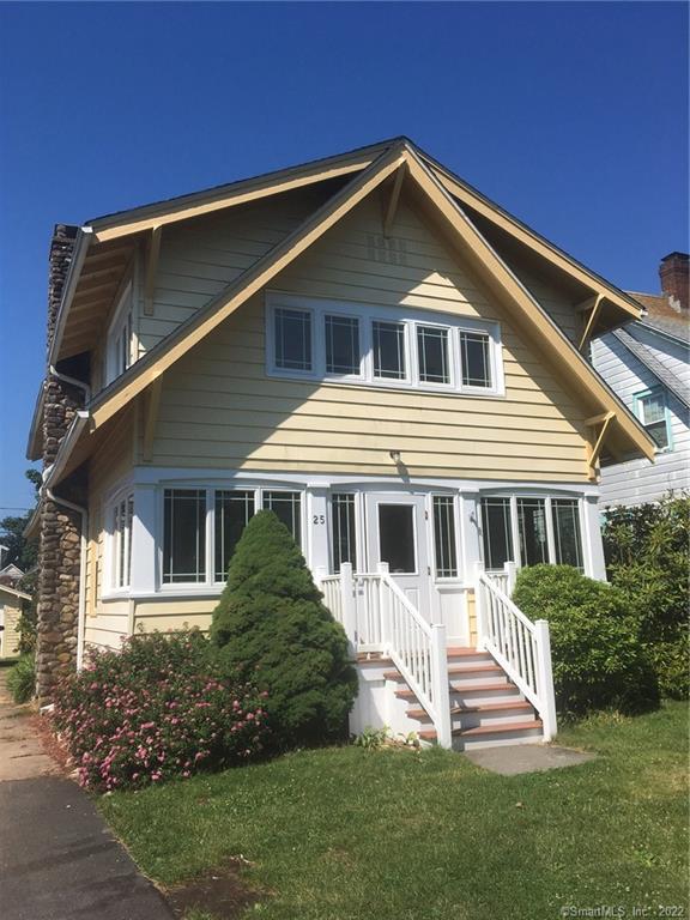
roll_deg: +2.1
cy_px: 460
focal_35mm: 29
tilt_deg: +6.6
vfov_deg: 61.7
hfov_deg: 48.2
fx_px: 771
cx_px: 345
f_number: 2.2
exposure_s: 1/2564
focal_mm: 4.15
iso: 25
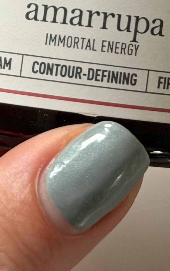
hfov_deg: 6.8
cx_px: 104
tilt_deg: -73.9
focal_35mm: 192
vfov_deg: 10.8
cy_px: -8
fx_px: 1424
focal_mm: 6.76
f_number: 1.78
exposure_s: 1/60
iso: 250
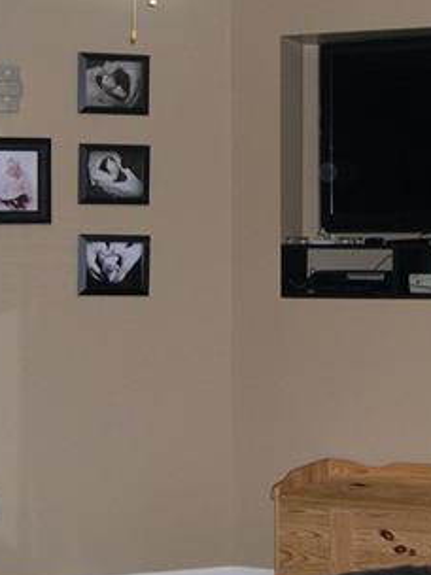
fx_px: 1328
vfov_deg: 24.4
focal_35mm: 80
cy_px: 225
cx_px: 304
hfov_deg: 18.4
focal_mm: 8
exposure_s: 1/60
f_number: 2.8
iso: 203
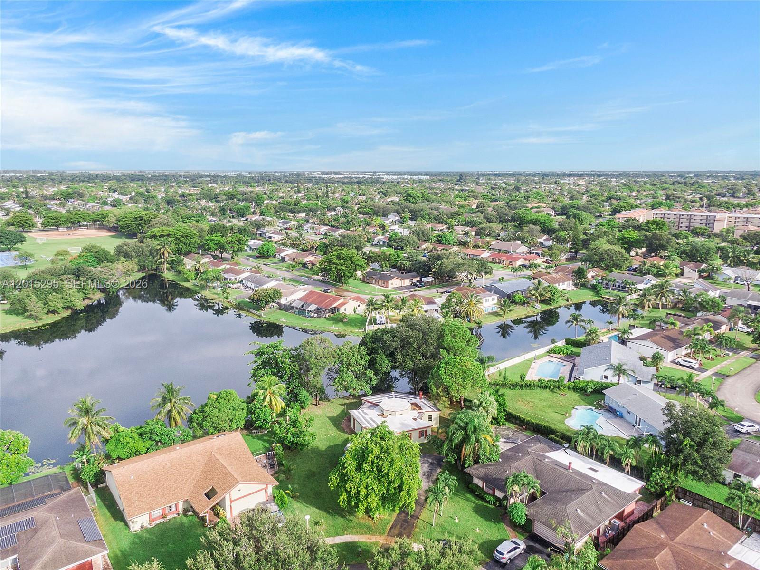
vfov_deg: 56.8
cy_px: 285
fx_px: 527
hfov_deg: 71.6
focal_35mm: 24
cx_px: 380
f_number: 2.8
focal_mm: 4.39
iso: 110
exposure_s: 1/1000
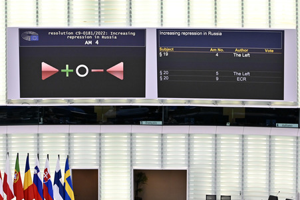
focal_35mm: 82
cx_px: 150
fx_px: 683
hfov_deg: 24.8
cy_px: 100
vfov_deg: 16.6
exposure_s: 1/400
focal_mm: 82
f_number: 4
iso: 1600
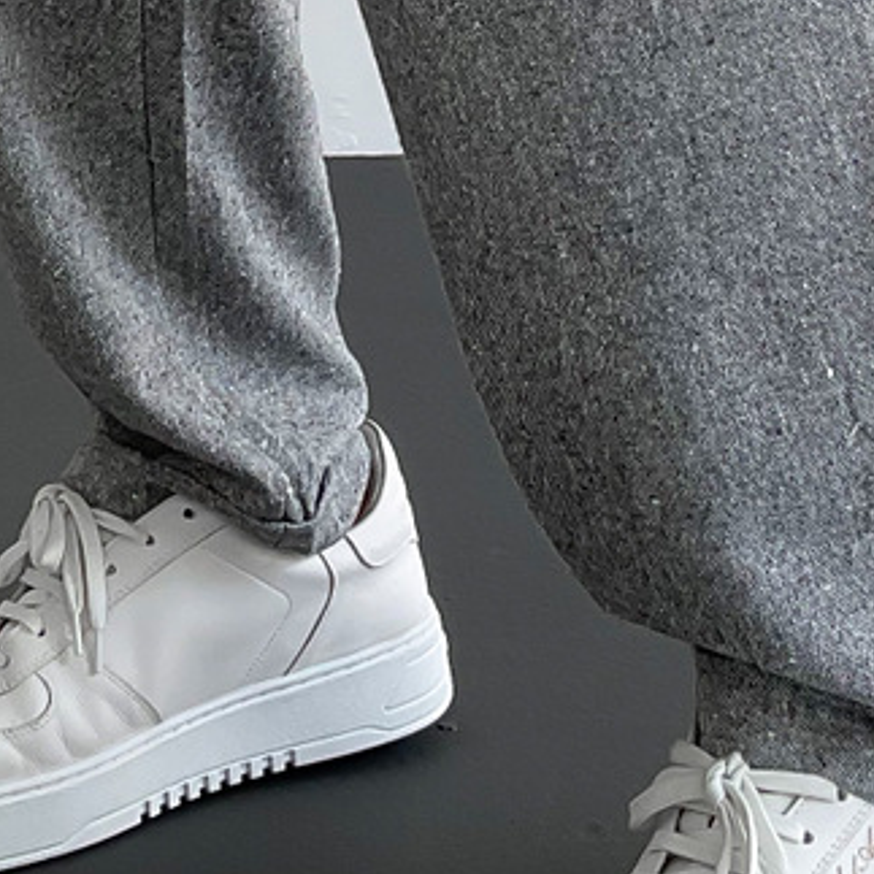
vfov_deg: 13.0
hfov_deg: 13.7
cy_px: -463
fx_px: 3628
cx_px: 311
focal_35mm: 127
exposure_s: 1/120
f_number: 1.8
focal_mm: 3
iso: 16
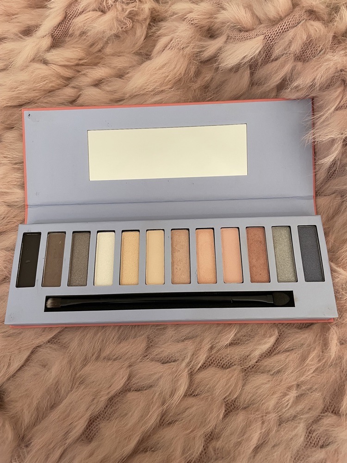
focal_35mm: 26
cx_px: 174
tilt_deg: -72.4
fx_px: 348
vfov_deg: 67.3
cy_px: 232
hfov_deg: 53.1
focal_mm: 4.2
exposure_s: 1/50
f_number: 1.6
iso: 125
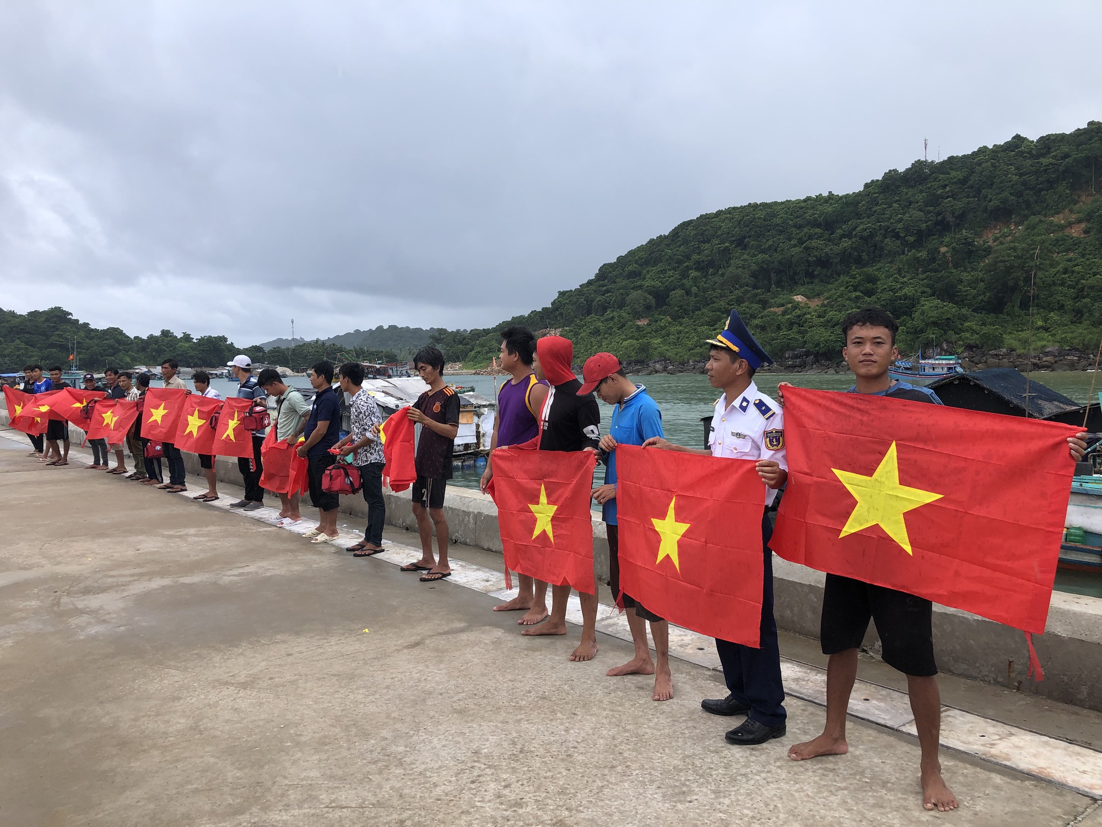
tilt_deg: -4.5
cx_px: 551
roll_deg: +0.8
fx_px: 891
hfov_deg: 63.4
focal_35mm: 28
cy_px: 414
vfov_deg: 49.7
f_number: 1.8
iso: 20
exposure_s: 1/738
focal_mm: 4
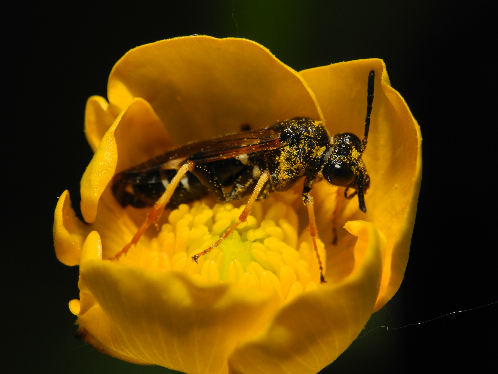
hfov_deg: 9.9
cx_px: 249
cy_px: 187
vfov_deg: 7.4
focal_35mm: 200
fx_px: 2877
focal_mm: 42.6
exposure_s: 1/250
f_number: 8
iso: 100
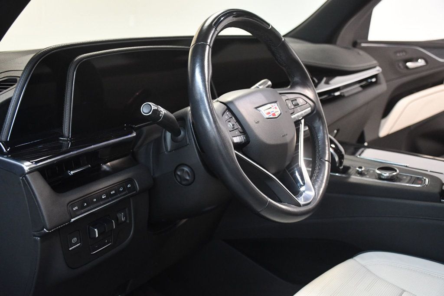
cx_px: 222
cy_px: 148
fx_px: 493
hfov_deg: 48.5
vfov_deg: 33.4
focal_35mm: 40
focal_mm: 27
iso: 3600
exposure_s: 1/60
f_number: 4
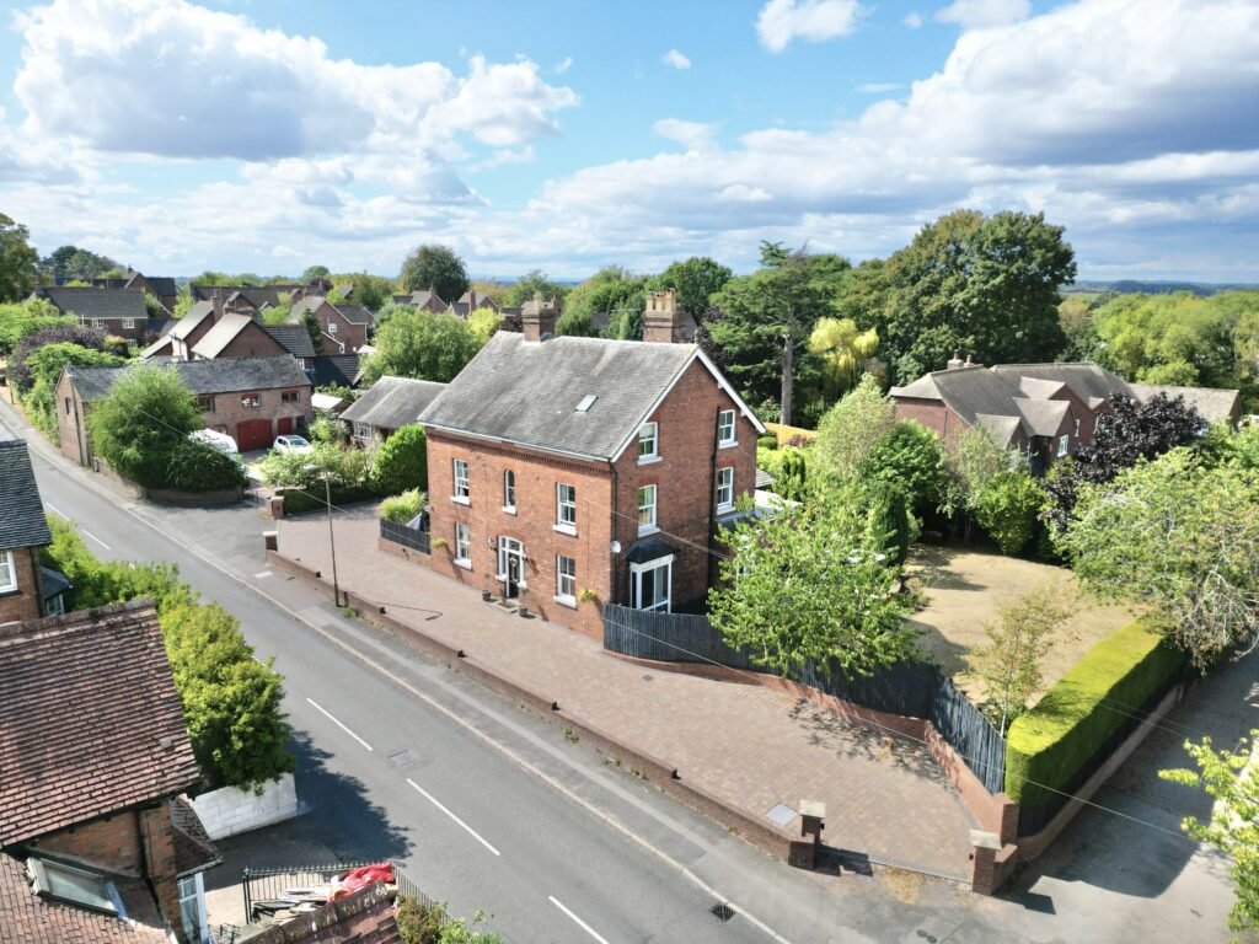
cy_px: 472
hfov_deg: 71.6
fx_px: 873
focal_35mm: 24
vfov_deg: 56.8
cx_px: 630
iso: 120
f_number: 1.7
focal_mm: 6.72
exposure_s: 1/3000
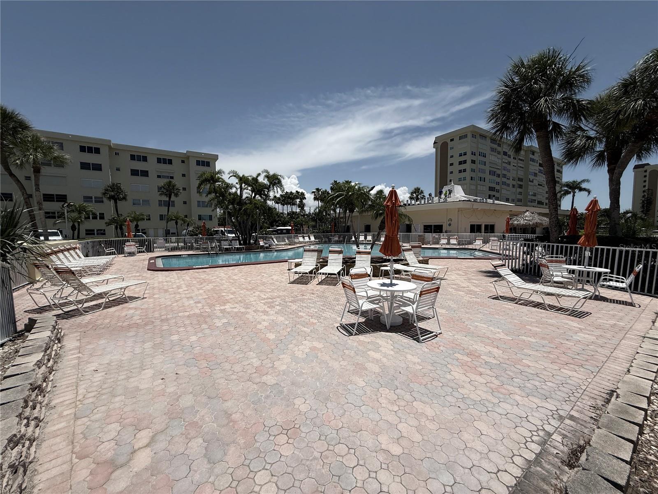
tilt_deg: -4.0
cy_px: 247
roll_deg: +0.0
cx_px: 329
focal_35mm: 14
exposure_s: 1/6173
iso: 50
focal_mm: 2.22
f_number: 2.2
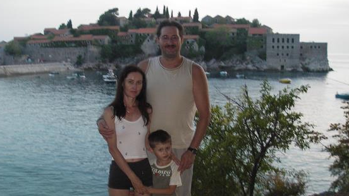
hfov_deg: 42.8
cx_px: 156
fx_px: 444
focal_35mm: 48
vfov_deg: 24.8
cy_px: 125
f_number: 3.3
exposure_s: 1/30
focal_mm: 6.3
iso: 100
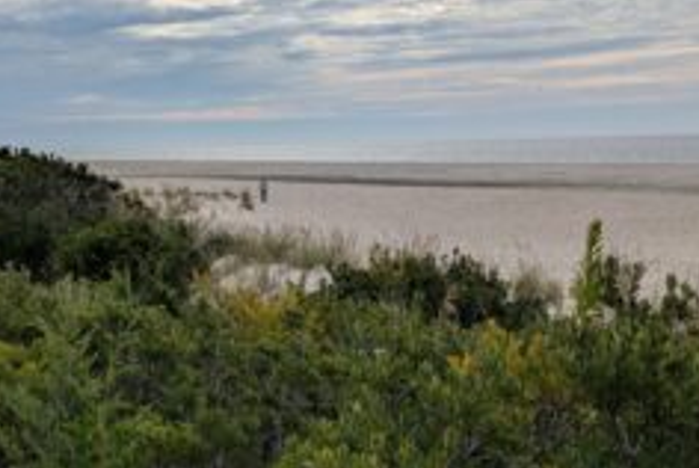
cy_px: 157
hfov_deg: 42.4
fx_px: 855
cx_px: 139
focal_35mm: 44
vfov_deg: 30.4
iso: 48
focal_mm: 5.43
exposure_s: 1/5076
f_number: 1.89
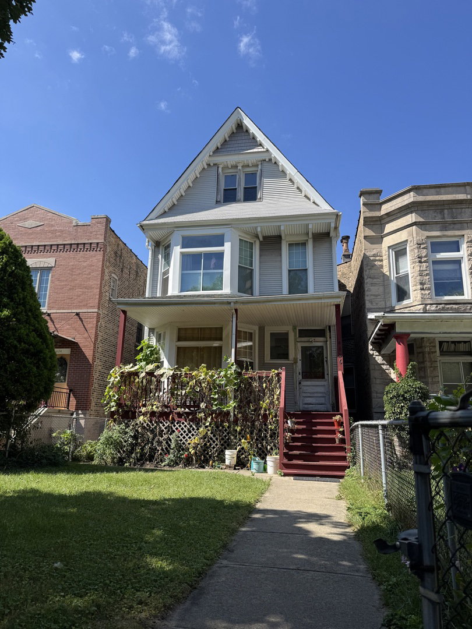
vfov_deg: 71.6
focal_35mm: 24
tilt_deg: +13.8
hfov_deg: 56.8
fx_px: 436
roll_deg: -0.9
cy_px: 314
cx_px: 236
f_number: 1.78
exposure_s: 1/2506
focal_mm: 6.76
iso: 80
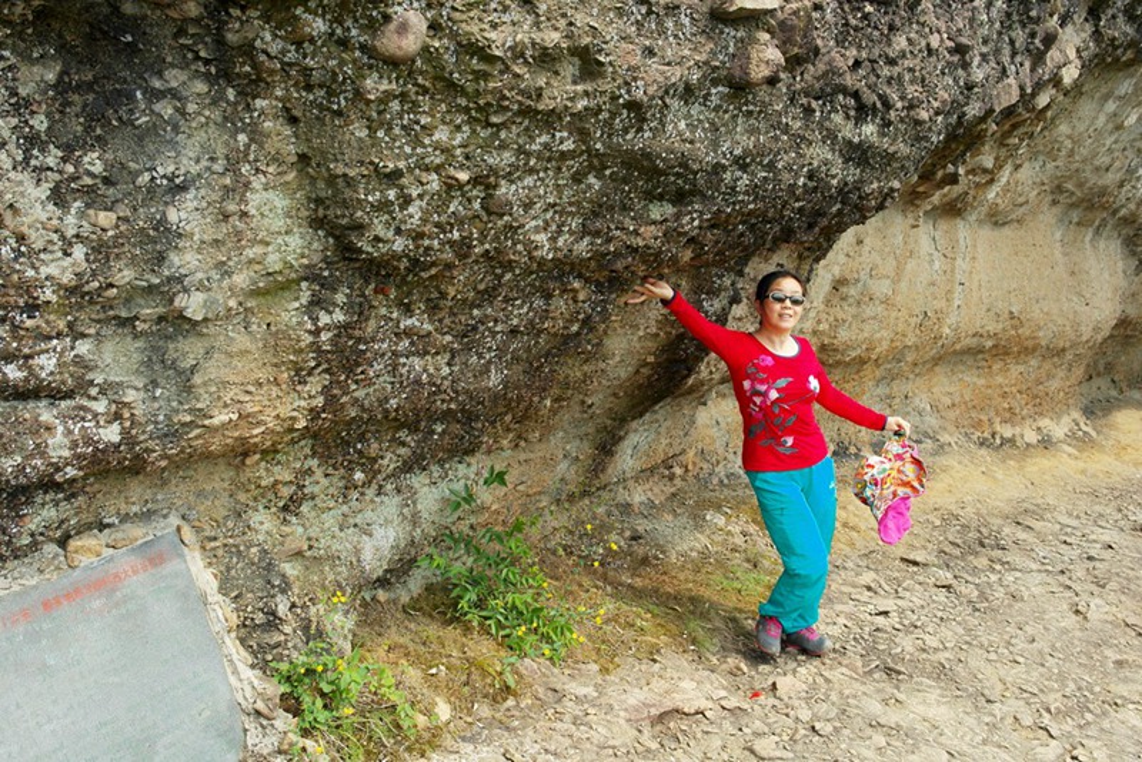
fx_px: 1142
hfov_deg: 53.1
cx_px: 571
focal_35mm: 36
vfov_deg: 36.9
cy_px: 381
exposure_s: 1/250
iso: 400
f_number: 7.1
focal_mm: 24
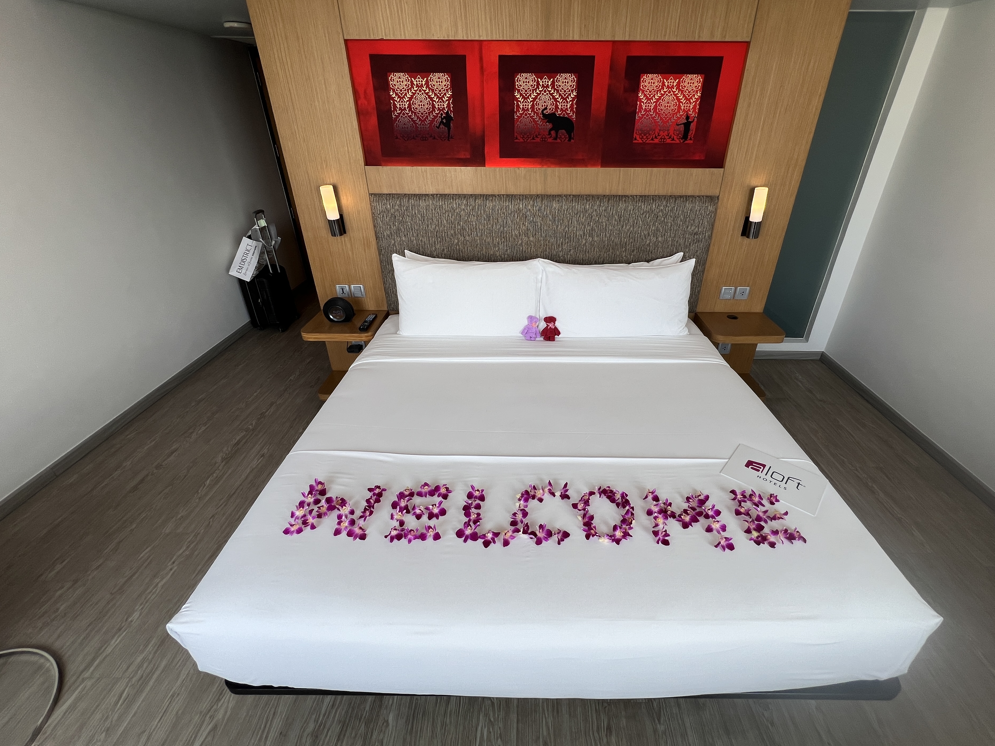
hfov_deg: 101.9
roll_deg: -0.5
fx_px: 402
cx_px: 533
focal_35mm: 14
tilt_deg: -28.4
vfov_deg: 85.5
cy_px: 345
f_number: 1.8
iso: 32
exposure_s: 1/118
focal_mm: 1.57
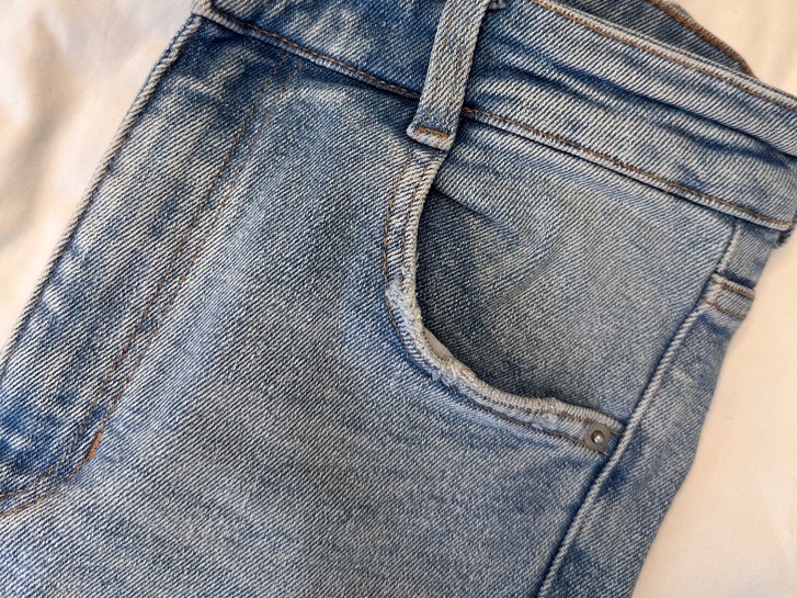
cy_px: 172
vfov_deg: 42.0
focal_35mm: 33
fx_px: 760
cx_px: 408
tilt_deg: -79.4
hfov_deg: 55.4
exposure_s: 1/121
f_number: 1.78
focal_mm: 6.86
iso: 200
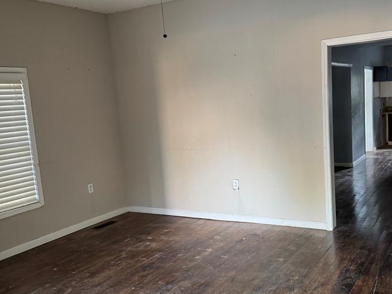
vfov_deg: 40.7
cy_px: 146
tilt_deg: -7.5
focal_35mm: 35
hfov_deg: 52.2
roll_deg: +4.6
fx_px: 396
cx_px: 237
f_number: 1.78
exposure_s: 1/60
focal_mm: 6.76
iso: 640
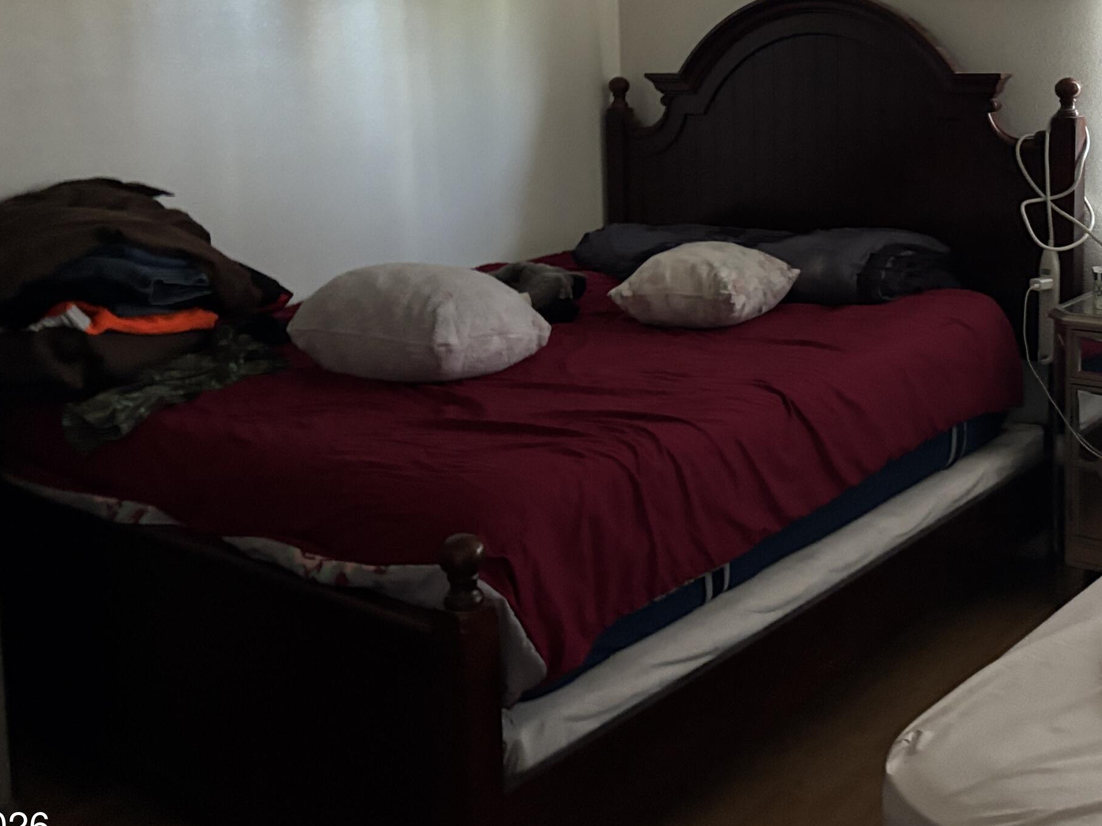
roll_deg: +1.1
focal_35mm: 43
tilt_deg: -6.4
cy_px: 206
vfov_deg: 32.9
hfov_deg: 43.4
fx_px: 1369
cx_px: 712
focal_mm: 5.96
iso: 800
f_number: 1.6
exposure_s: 1/30
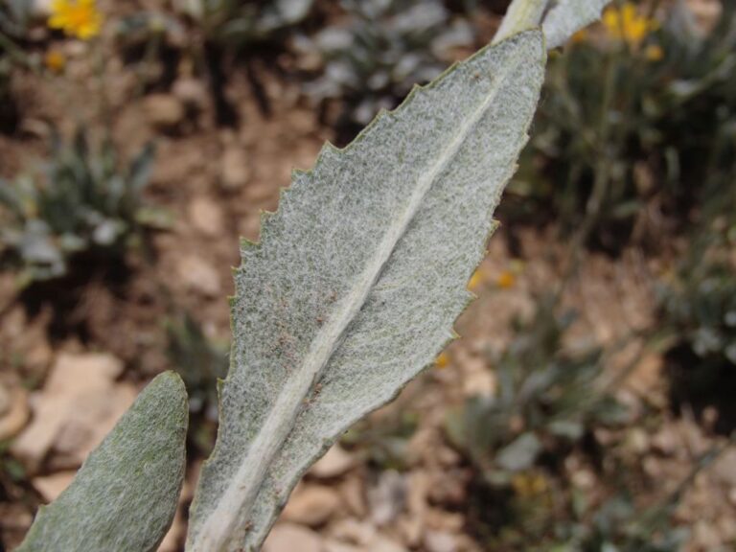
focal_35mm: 37
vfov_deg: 38.7
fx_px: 787
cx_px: 368
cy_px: 276
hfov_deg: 50.1
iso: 100
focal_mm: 6.64
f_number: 13
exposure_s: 1/250
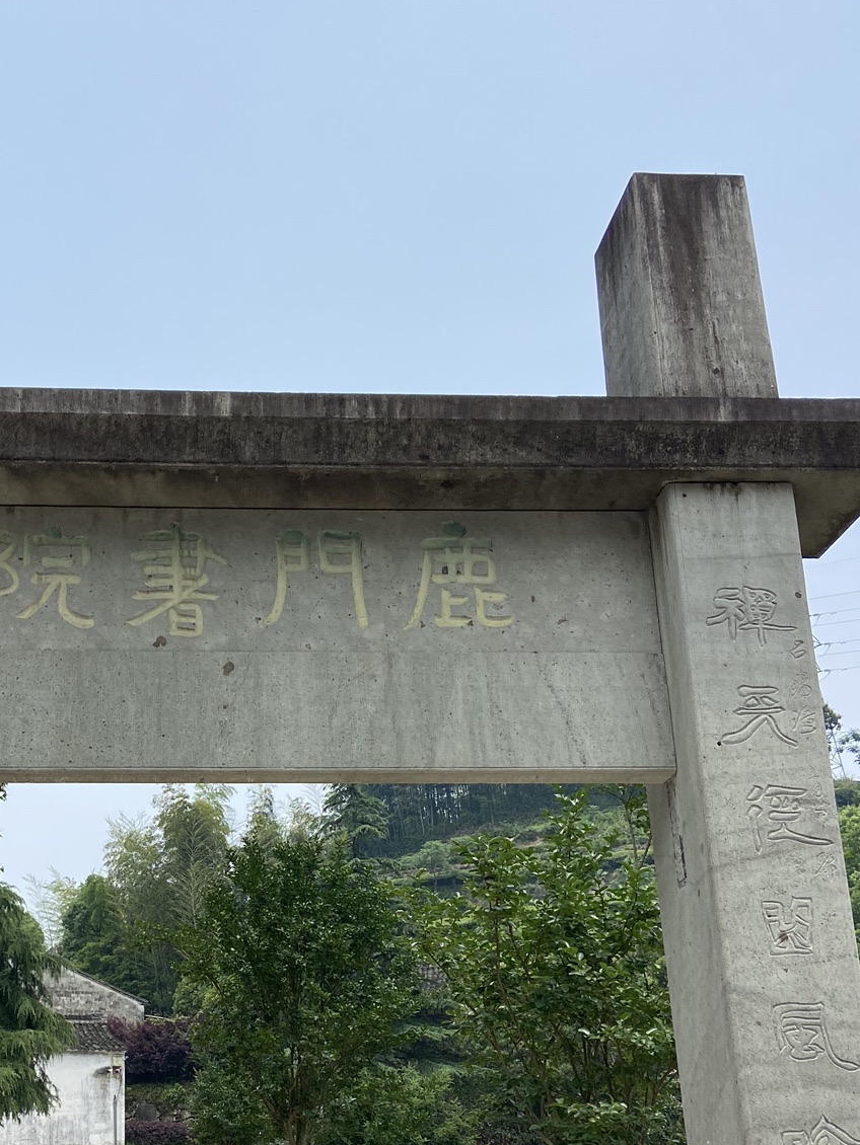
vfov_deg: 40.3
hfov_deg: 31.0
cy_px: 831
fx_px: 1523
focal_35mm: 46
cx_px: 225
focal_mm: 4.25
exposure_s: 1/3731
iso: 32
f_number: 1.8
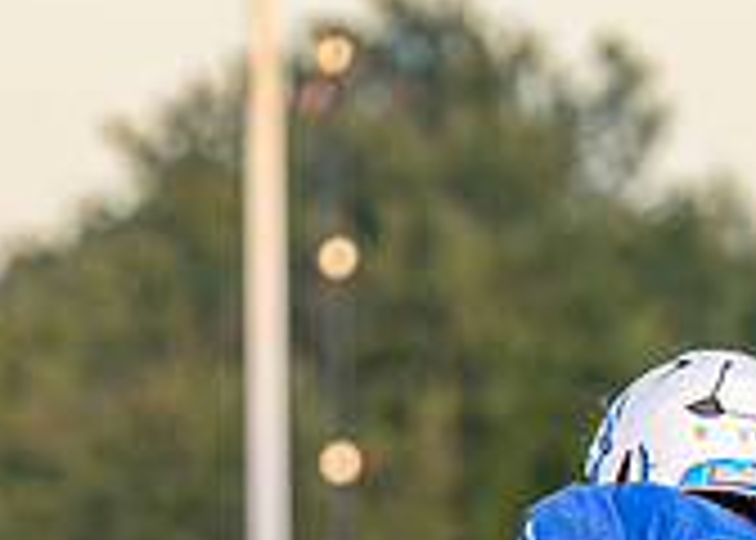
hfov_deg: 2.3
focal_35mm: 871
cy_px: 959
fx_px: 18701
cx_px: 812
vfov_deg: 1.7
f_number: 2.8
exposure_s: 1/1250
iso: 500
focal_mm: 160
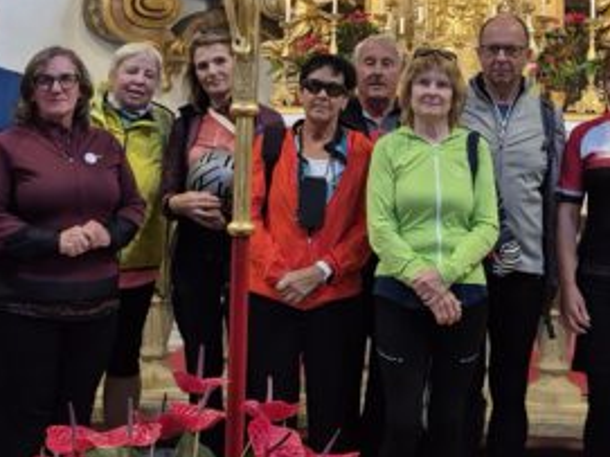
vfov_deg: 16.6
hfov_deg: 22.4
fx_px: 1532
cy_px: -9
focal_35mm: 87
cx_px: 414
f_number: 1.8
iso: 200
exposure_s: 1/100
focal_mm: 5.4
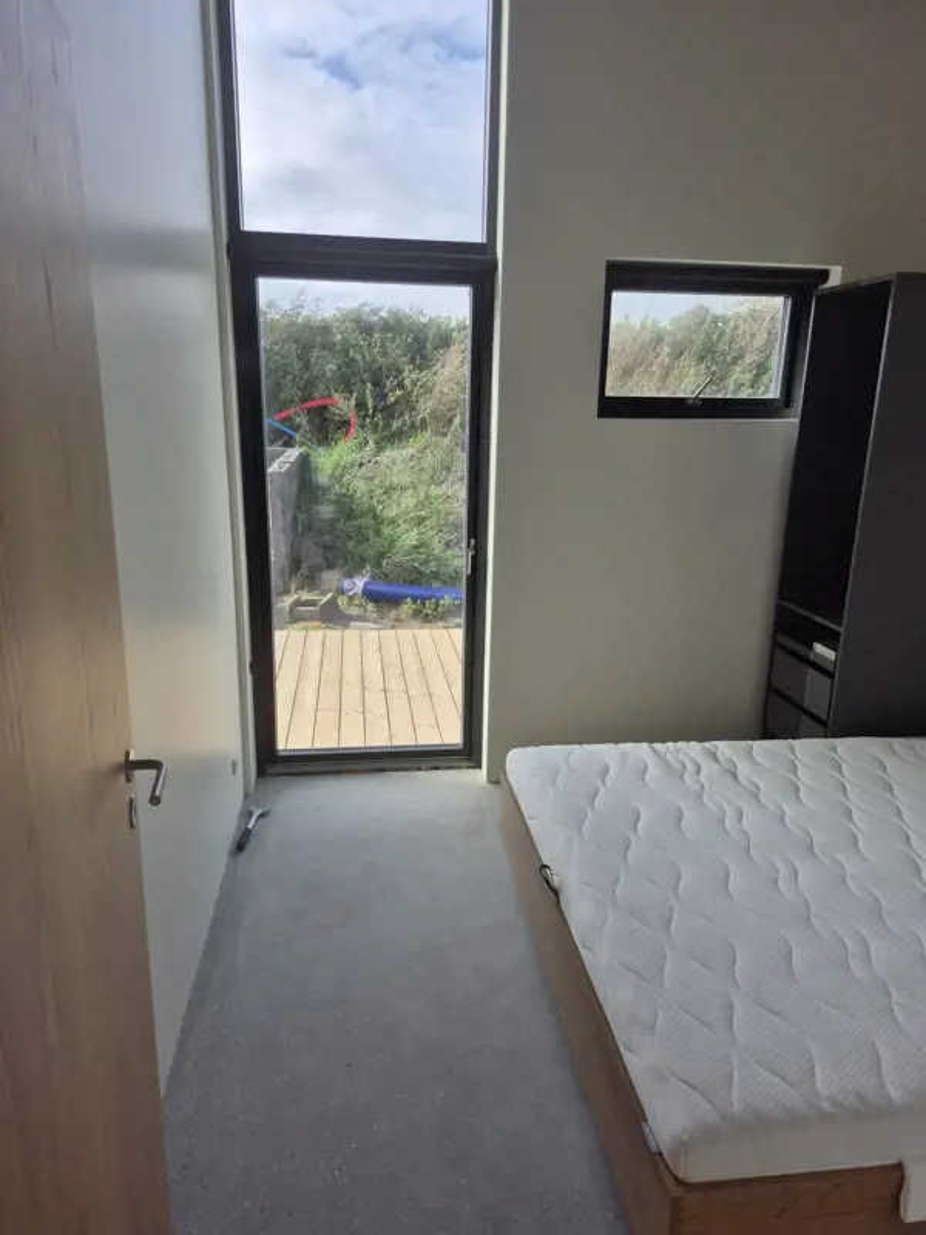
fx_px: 820
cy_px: 618
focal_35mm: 23
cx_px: 463
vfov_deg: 73.9
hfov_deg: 58.9
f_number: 1.8
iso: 25
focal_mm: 5.4
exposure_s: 1/594
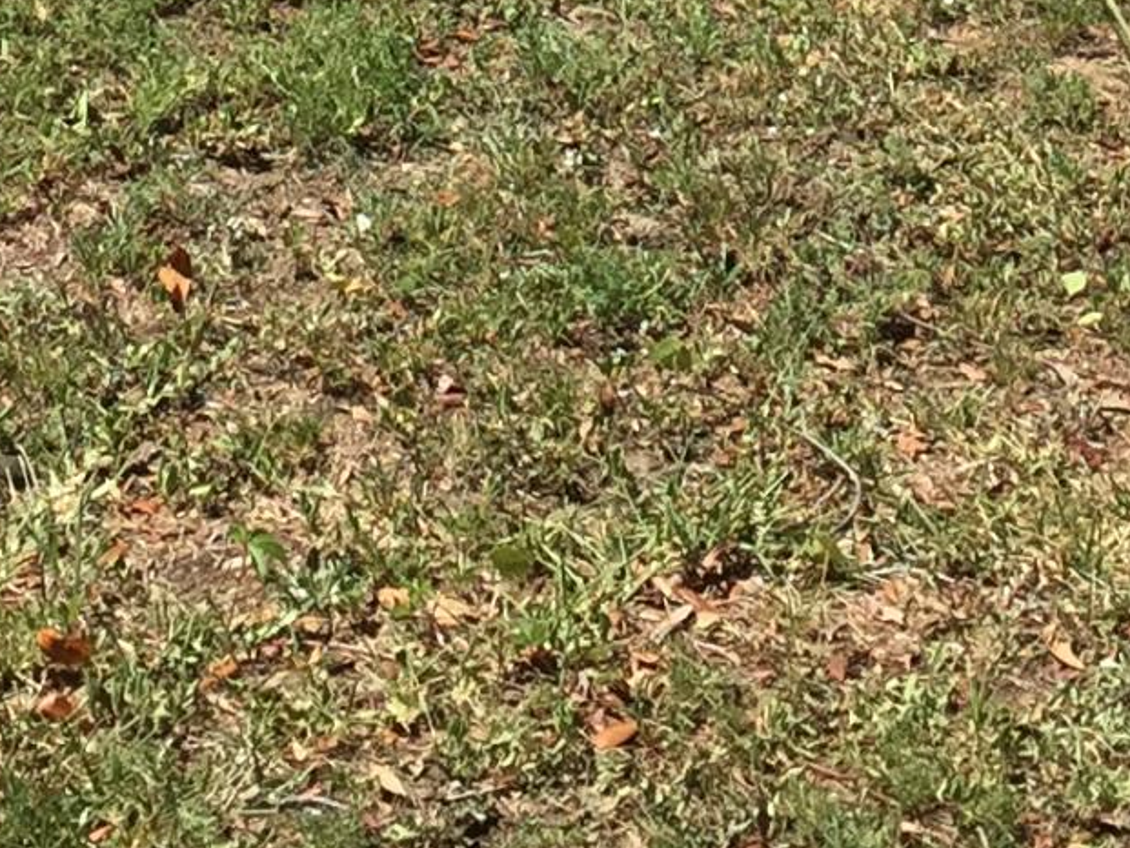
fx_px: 4571
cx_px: 664
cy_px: -1117
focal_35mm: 140
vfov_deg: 9.5
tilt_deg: -10.5
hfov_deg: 14.1
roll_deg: -1.7
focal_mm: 4.15
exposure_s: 1/1647
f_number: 2.2
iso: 32
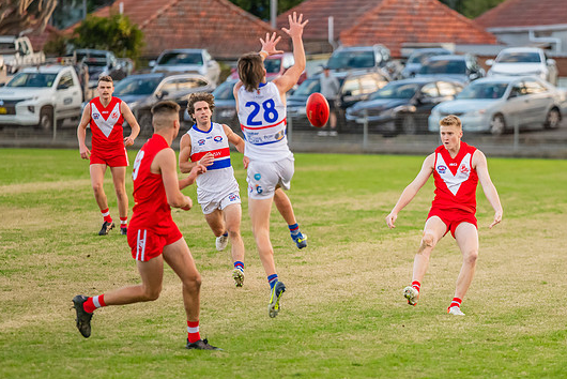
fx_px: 5673
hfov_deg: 5.7
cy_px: 184
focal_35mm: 360
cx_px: 443
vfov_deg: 3.8
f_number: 2.8
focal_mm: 200
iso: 2500
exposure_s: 1/1600
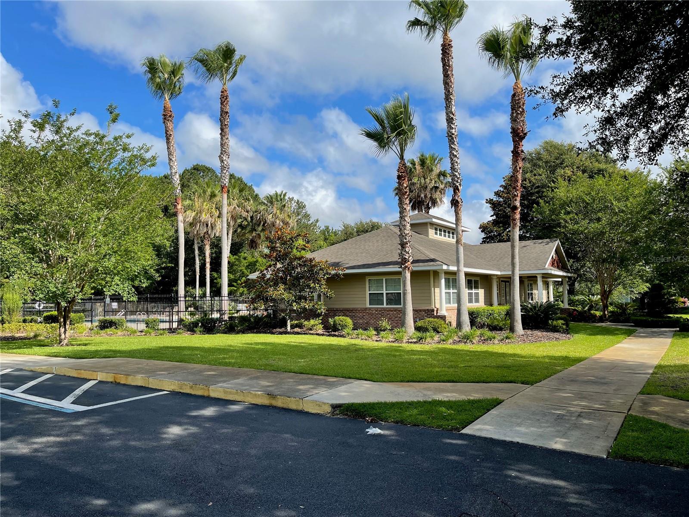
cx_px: 344
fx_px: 518
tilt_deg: +3.5
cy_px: 258
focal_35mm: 26
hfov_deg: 67.3
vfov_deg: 53.1
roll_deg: +1.3
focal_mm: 5.1
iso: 32
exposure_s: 1/3003
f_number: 1.6
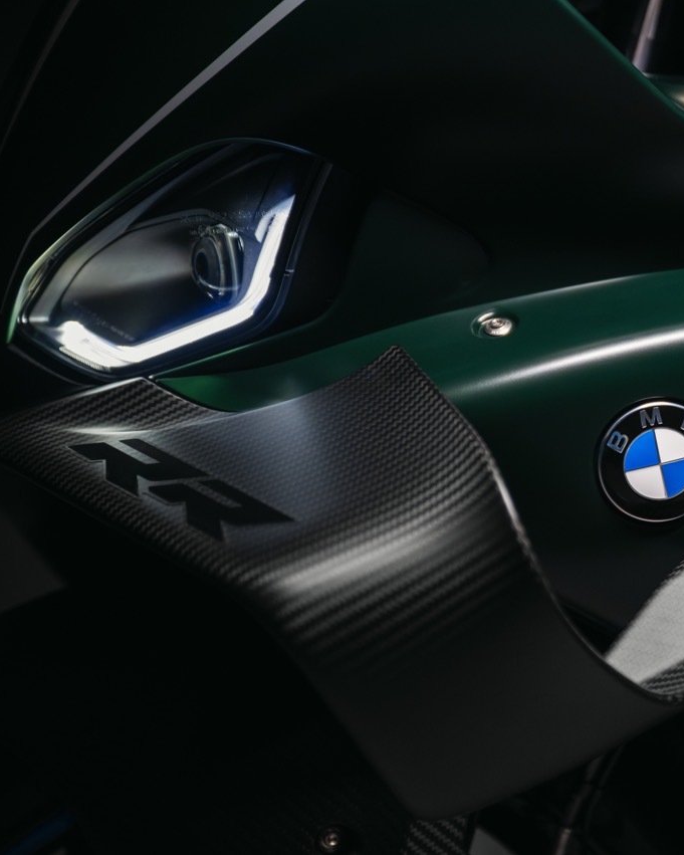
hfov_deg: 15.8
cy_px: 428
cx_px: 639
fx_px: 2429
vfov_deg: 20.0
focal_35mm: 96
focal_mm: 68
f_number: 2.8
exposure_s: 1/80
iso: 2200
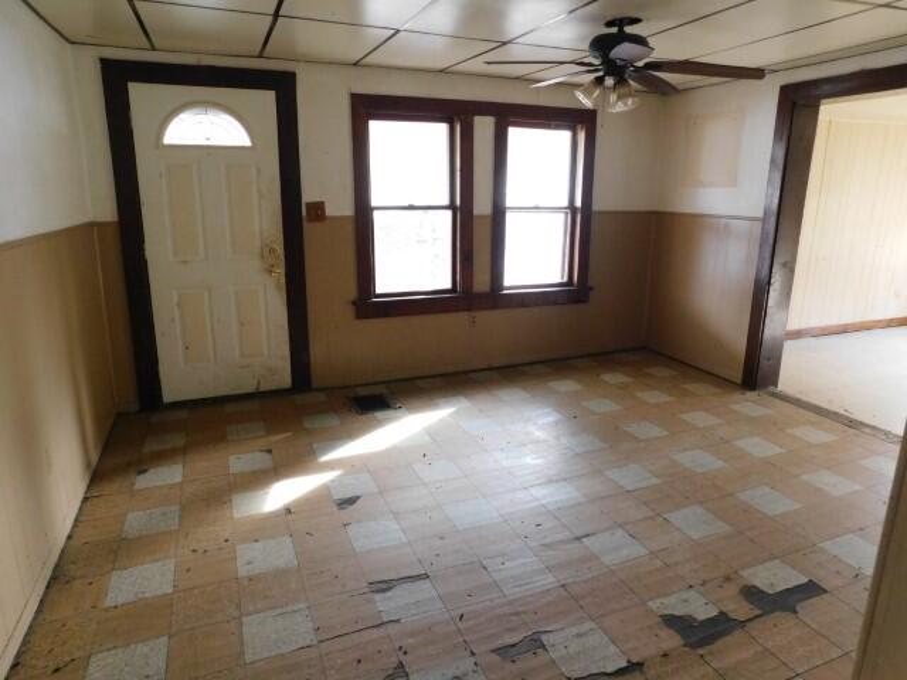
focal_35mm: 23
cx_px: 454
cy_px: 340
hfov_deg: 73.9
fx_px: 603
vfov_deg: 58.9
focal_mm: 4
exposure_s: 1/30
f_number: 3
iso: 400
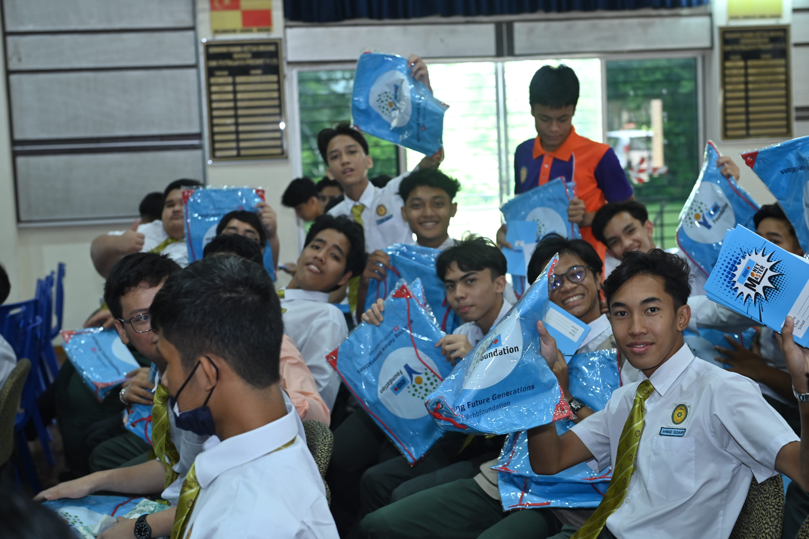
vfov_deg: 24.2
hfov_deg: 35.6
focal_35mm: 56
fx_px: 1258
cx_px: 404
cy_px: 270
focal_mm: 56
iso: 800
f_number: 3.5
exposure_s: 1/100
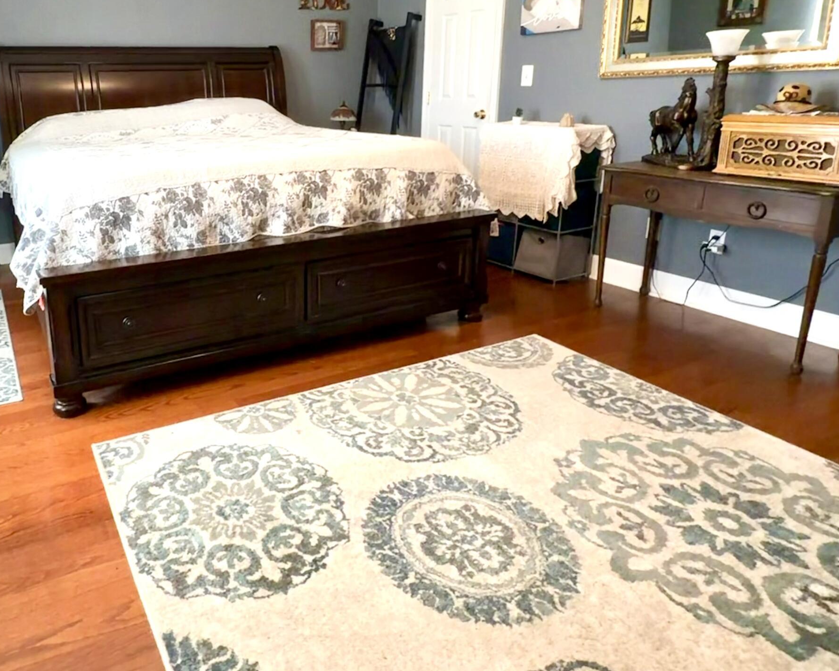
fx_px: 571
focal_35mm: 23
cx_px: 258
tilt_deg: -11.5
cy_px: 238
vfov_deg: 59.8
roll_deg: -0.1
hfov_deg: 69.8
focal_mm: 2.22
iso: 20
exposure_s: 1/60
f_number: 2.2
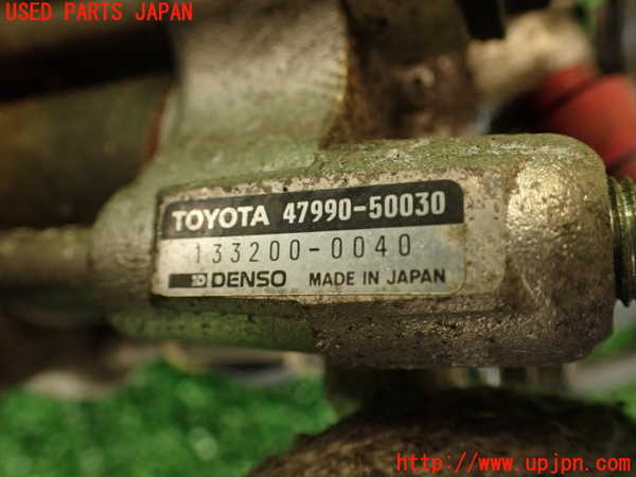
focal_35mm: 32
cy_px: 238
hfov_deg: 56.8
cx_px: 318
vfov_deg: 44.2
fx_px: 588
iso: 250
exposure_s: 1/30
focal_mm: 5.79
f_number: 2.4
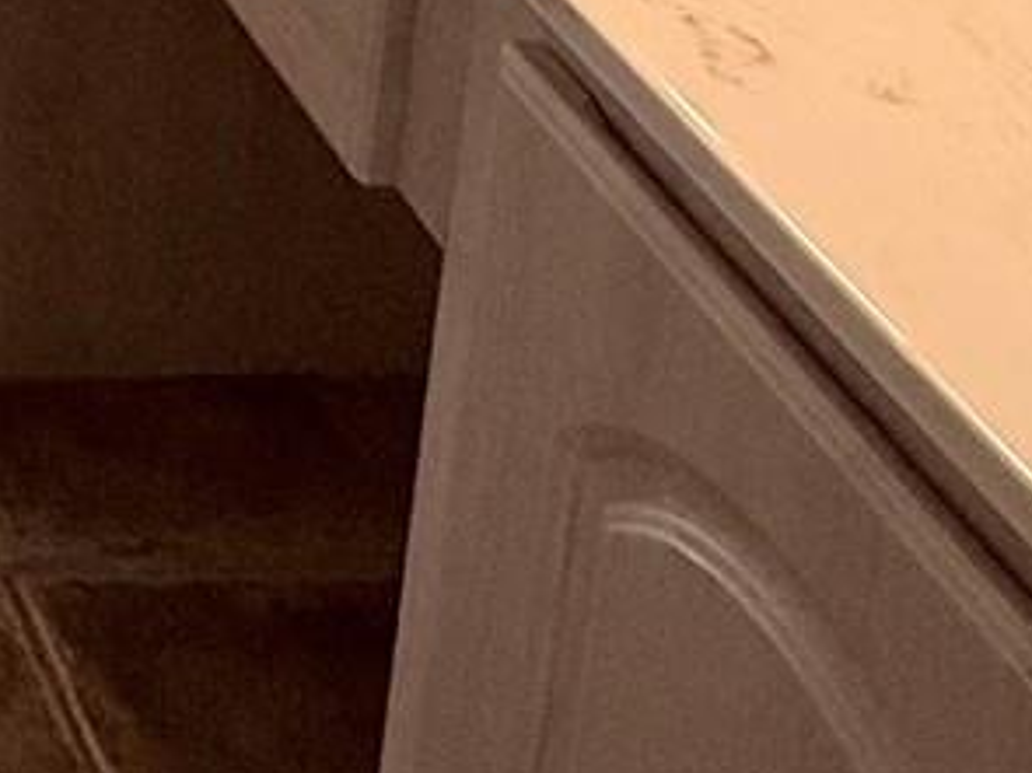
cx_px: -903
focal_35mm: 76
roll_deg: -0.1
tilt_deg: -8.3
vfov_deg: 12.9
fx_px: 2265
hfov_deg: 18.8
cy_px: -1249
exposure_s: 1/121
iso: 64
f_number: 2.2
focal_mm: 2.22
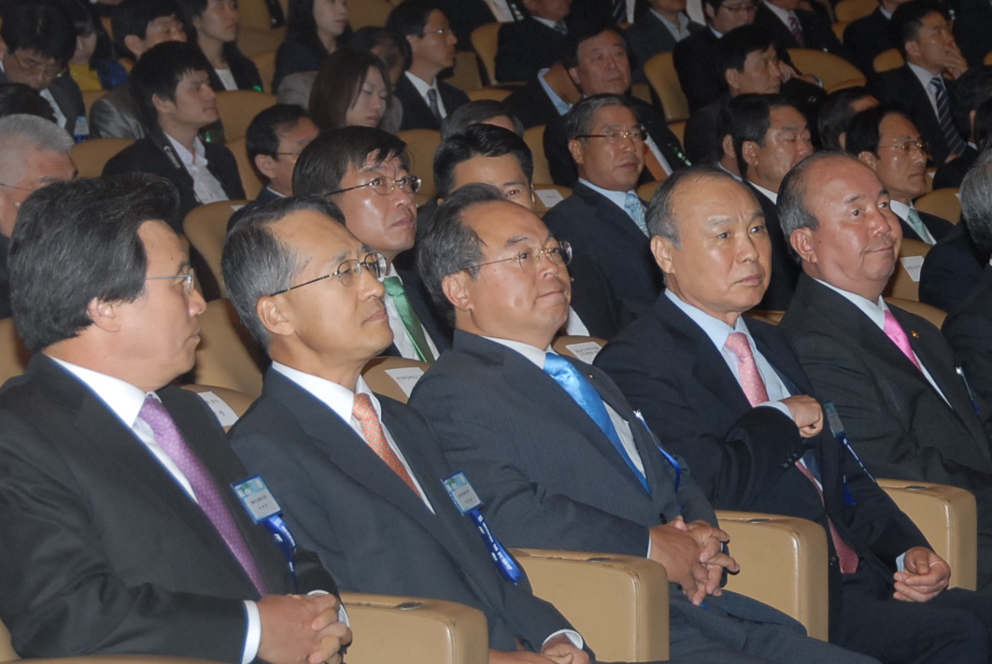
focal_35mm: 164
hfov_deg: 12.4
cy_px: 296
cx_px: 883
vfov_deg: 8.4
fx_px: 4525
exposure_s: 1/60
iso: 400
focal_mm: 60
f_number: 5.6
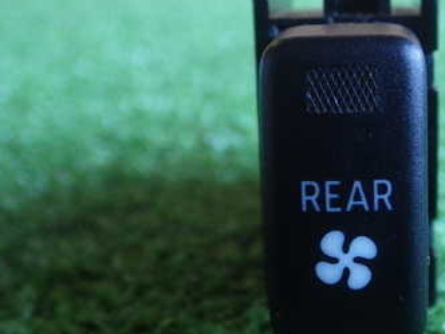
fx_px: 720
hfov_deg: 33.5
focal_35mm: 56
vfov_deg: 26.1
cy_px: 161
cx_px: 348
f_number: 2.3
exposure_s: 1/45
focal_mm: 5.5
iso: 640
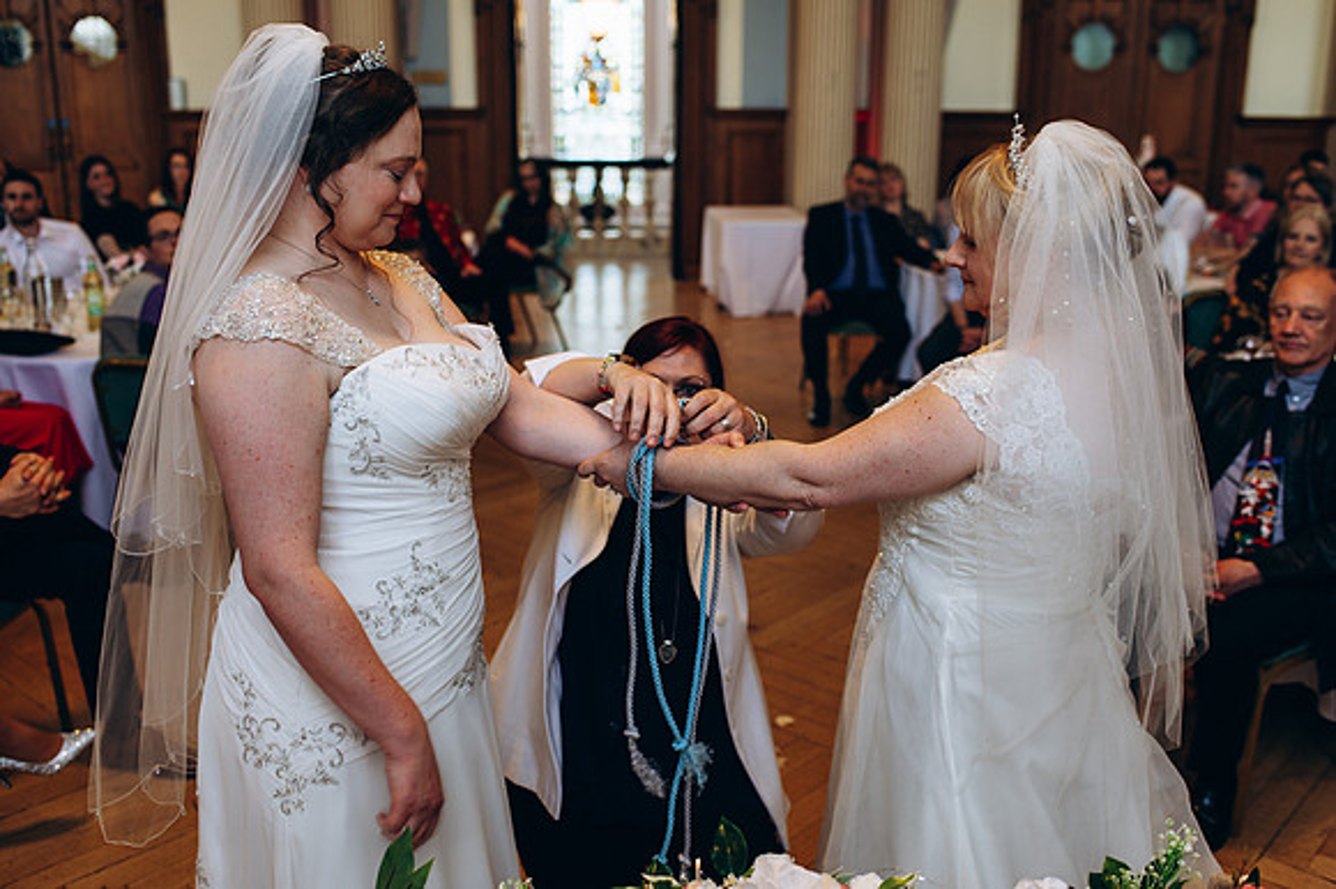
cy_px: 444
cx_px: 668
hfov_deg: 54.5
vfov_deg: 37.8
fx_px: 1298
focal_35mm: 35
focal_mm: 35
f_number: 2.8
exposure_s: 1/100
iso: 200
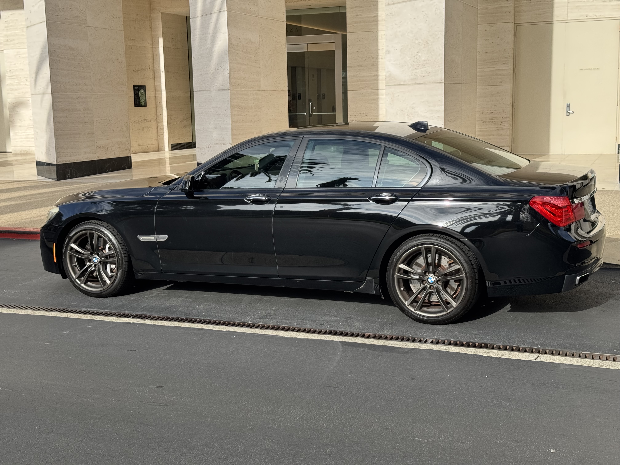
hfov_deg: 39.7
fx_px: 860
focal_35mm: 48
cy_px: 232
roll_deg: +1.0
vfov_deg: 30.3
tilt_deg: -8.7
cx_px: 310
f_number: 1.78
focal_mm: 6.76
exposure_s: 1/2179
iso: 64
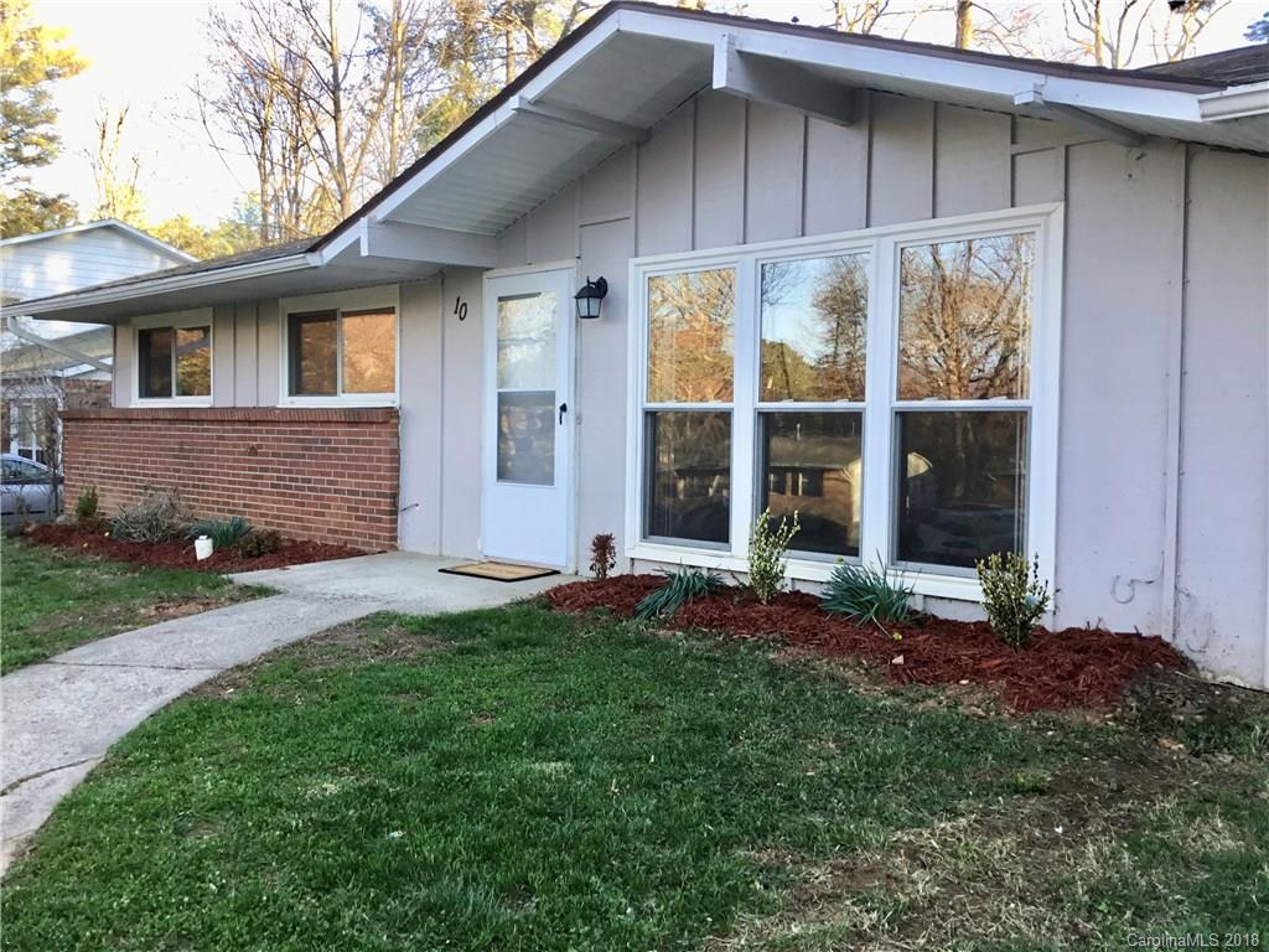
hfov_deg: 58.4
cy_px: 476
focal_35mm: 31
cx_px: 634
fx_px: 1136
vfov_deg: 45.4
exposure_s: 1/120
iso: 40
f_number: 2.4
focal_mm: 3.3
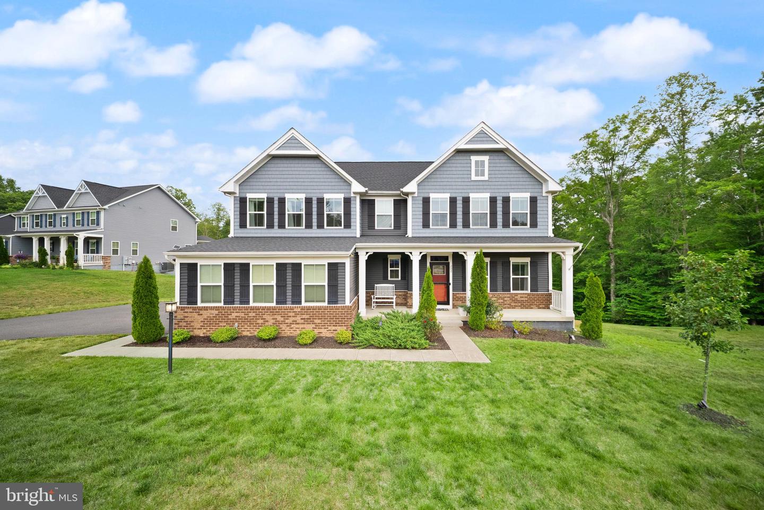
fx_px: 255
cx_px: 382
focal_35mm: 12
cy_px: 255
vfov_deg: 90.0
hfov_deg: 112.6
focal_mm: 12
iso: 2000
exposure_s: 1/500
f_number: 8
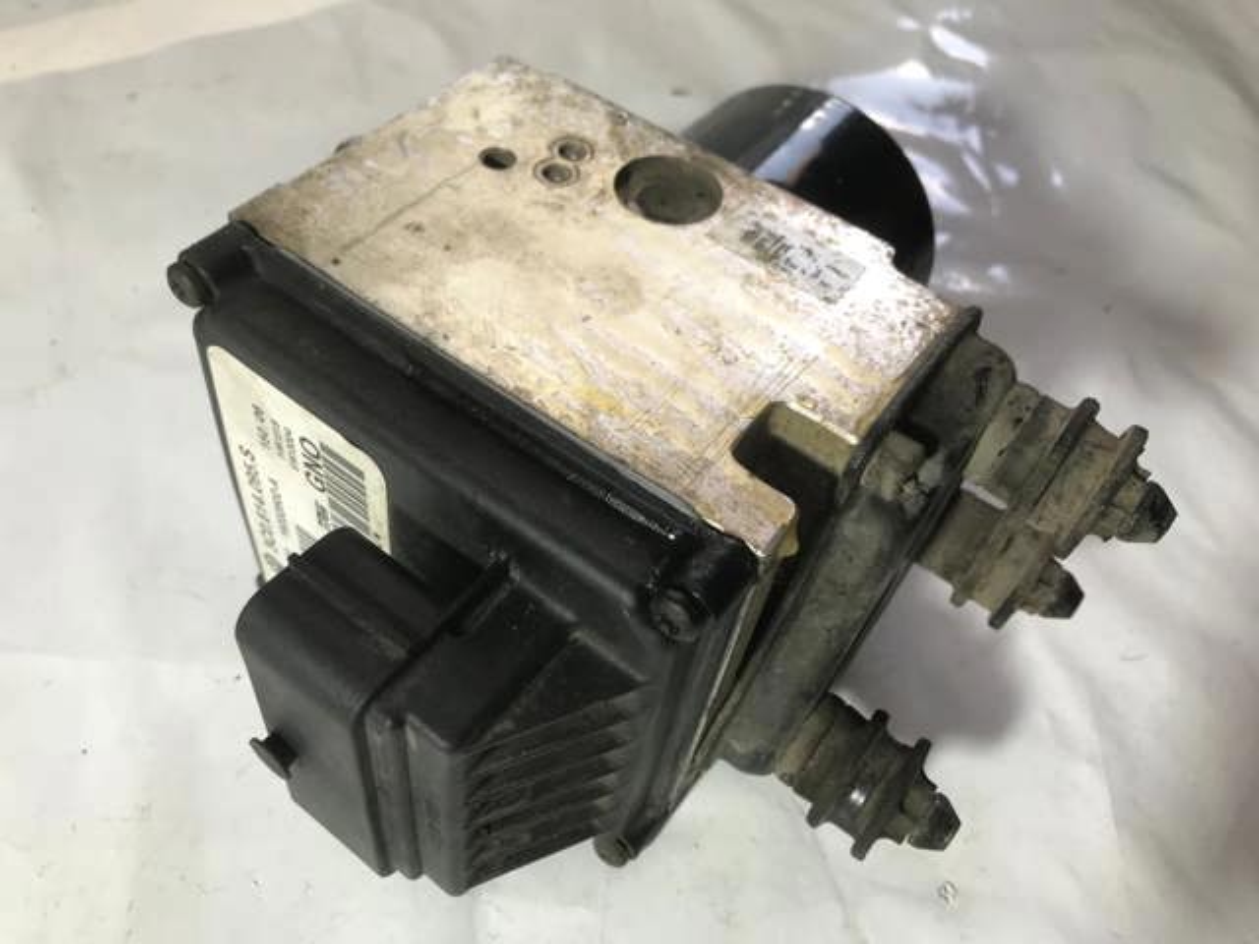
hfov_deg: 63.4
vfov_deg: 49.7
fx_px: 1018
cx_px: 630
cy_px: 472
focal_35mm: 28
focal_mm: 3.99
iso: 25
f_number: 1.8
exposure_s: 1/100
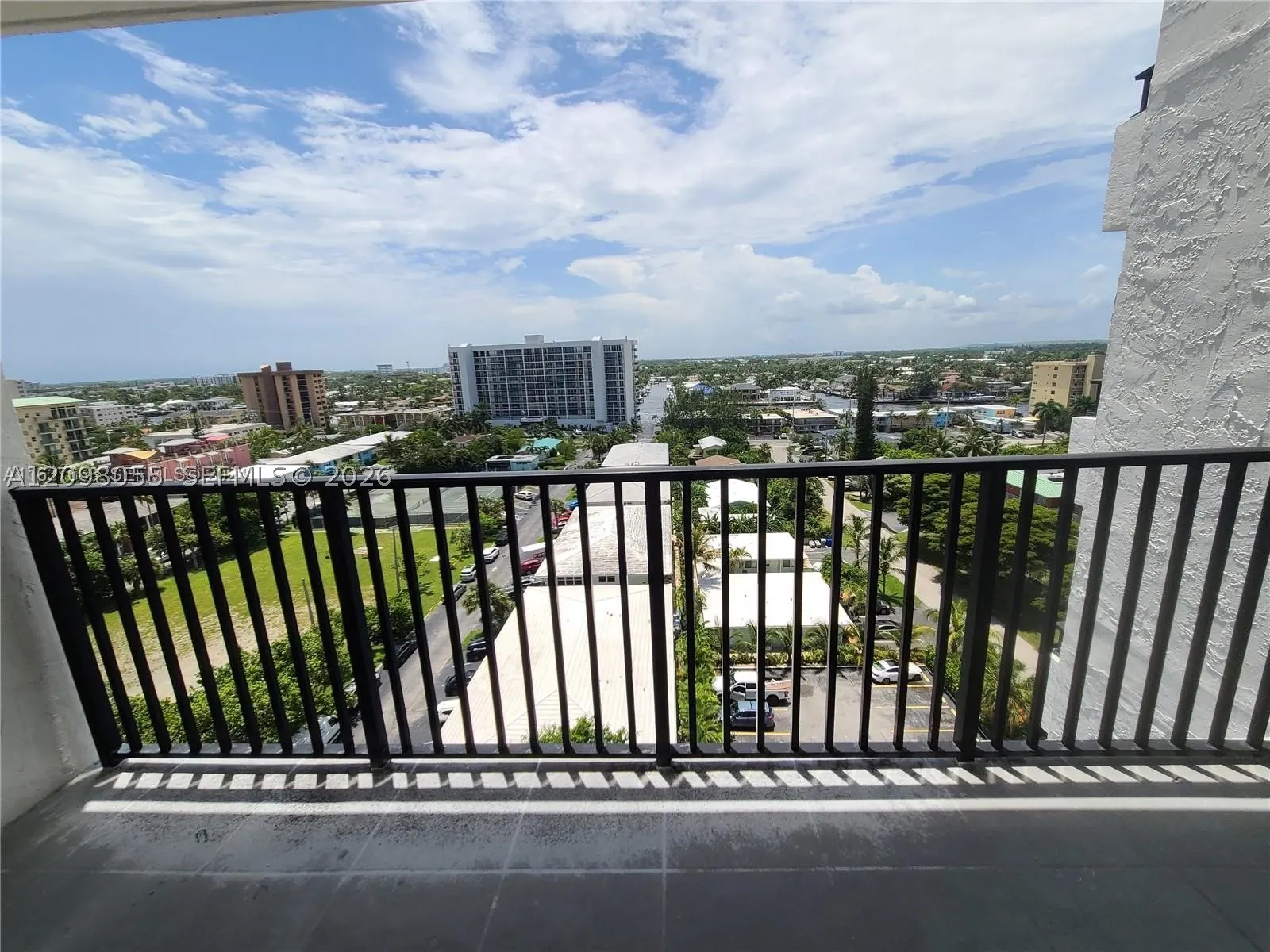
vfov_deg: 89.9
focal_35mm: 13
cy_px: 476
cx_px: 635
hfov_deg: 106.2
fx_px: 477
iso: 50
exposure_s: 1/2352
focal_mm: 2.2
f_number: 2.2
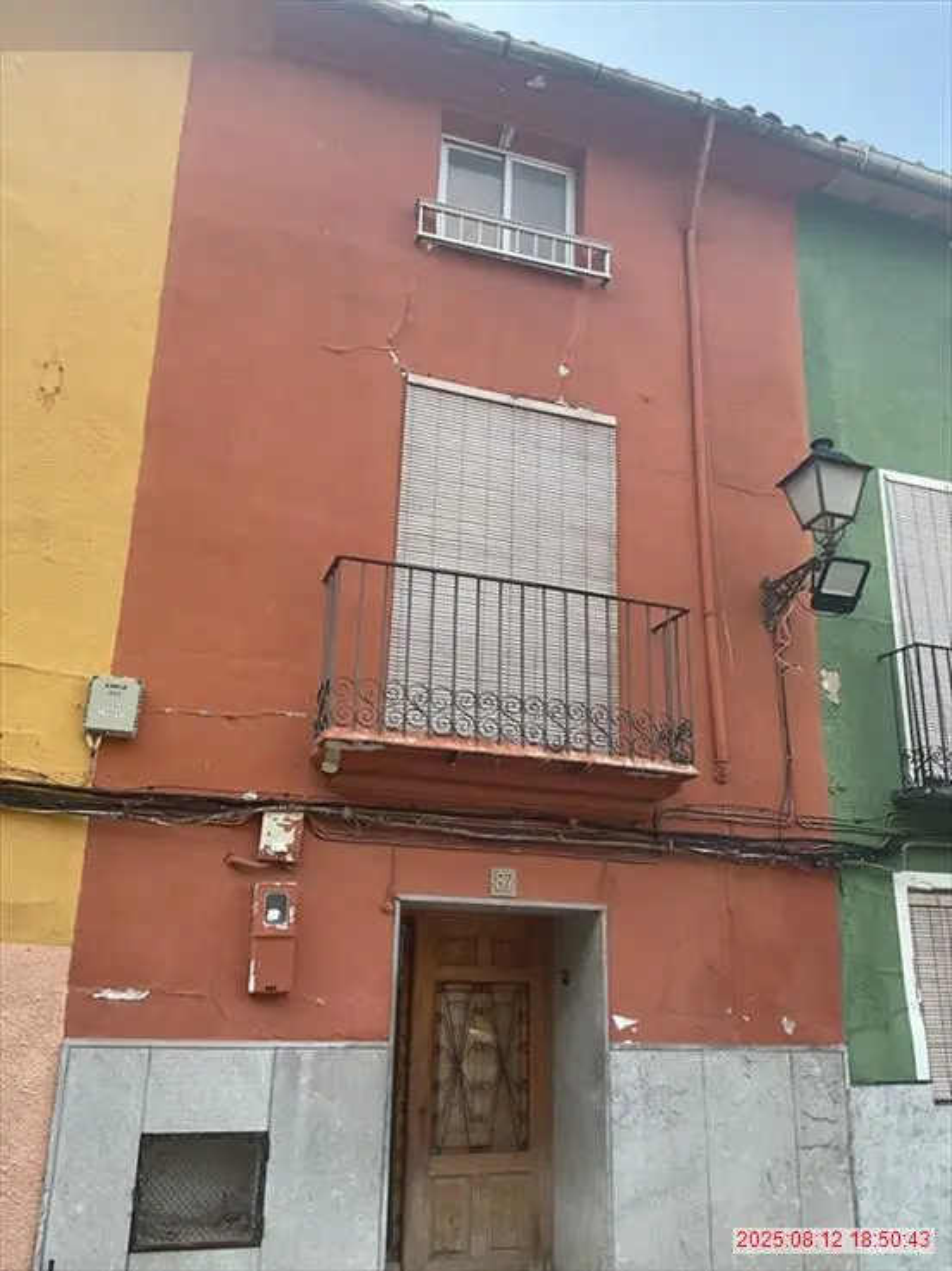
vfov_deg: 61.7
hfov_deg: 48.2
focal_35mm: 29
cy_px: 636
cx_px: 476
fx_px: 1064
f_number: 1.8
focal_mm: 3
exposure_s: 1/186
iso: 16
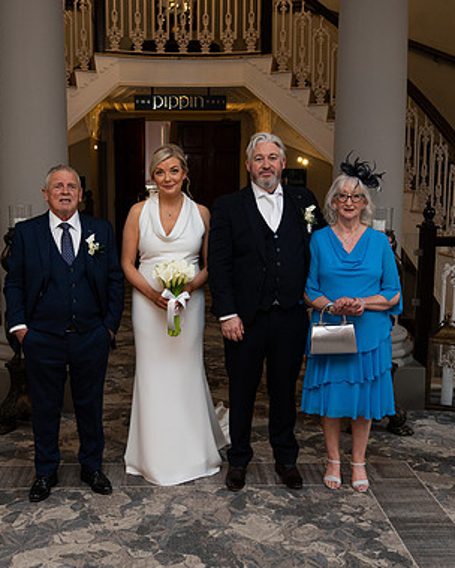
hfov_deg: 34.9
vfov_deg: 42.9
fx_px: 724
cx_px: 199
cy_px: 280
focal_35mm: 43
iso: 1000
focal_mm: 30
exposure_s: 1/160
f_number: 4
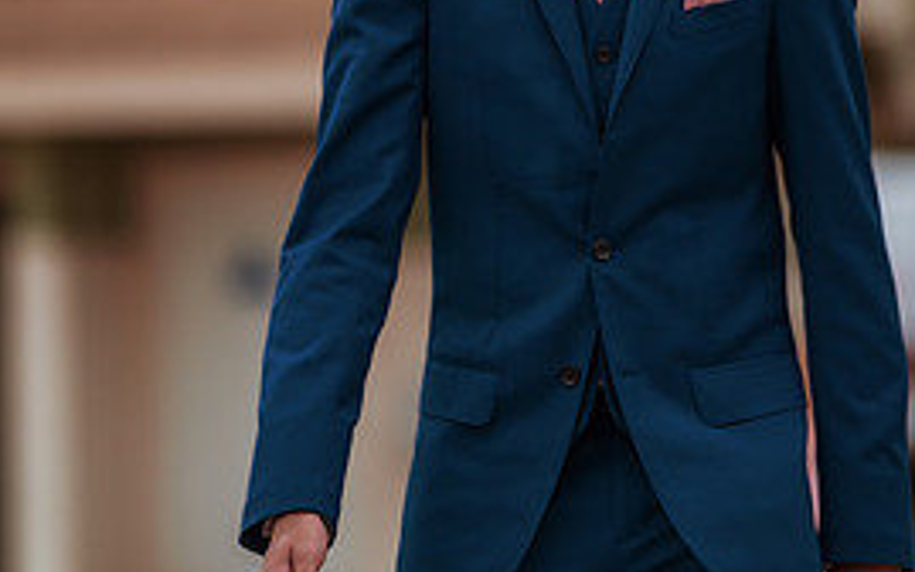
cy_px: 7
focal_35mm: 297
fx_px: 7405
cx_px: 687
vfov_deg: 4.4
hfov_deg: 7.1
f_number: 1.8
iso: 500
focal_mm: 135
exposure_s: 1/3200
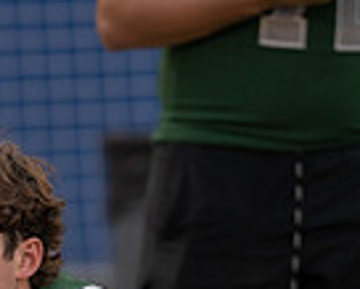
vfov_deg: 2.1
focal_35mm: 751
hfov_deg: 2.6
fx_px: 8007
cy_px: 496
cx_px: 16
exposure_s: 1/1250
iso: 400
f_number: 2.8
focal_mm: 175
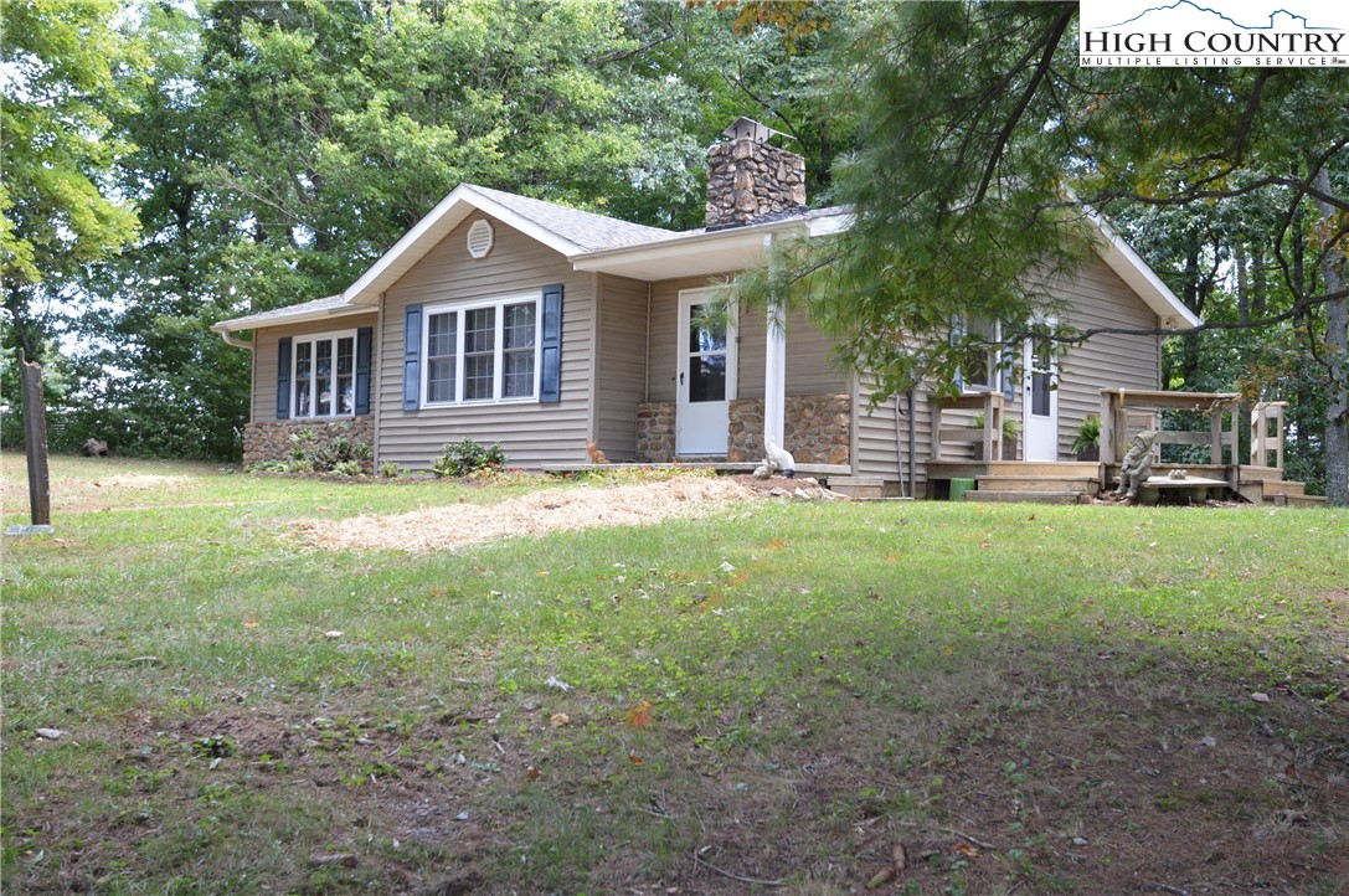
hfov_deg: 53.2
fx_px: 1347
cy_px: 448
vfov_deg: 36.8
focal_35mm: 36
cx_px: 674
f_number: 5
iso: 400
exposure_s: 1/100
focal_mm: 24
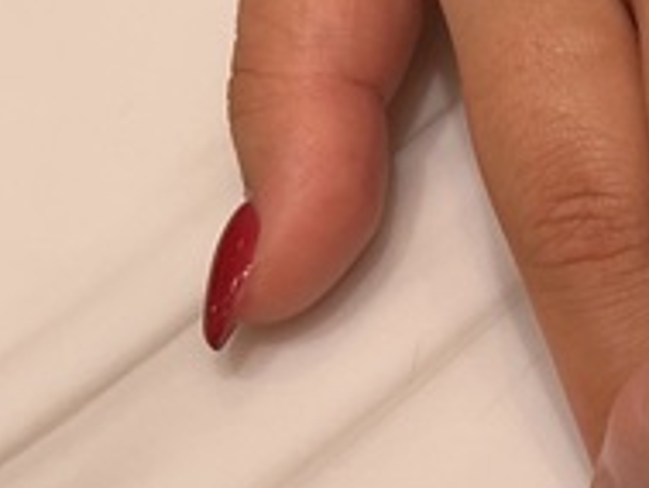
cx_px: 1027
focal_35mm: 92
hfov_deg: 18.4
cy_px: 210
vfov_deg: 16.1
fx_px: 1726
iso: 20
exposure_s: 1/238
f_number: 1.8
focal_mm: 3
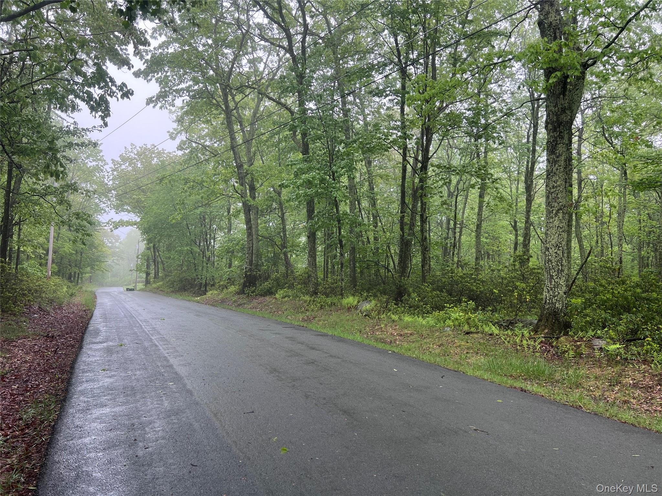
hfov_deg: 67.3
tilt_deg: +1.0
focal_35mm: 26
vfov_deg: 53.1
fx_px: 497
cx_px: 331
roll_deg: -0.2
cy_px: 248
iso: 50
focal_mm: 5.7
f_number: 1.5
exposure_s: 1/326
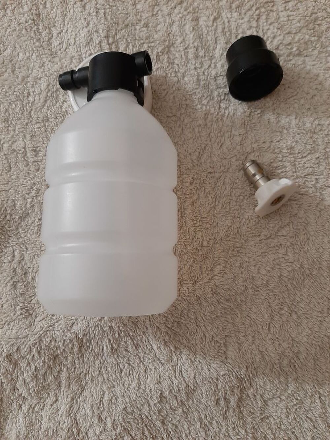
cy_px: 220
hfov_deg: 53.1
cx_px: 165
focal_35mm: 26
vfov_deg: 67.3
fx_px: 330
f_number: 1.7
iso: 320
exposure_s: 1/25
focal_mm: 3.93
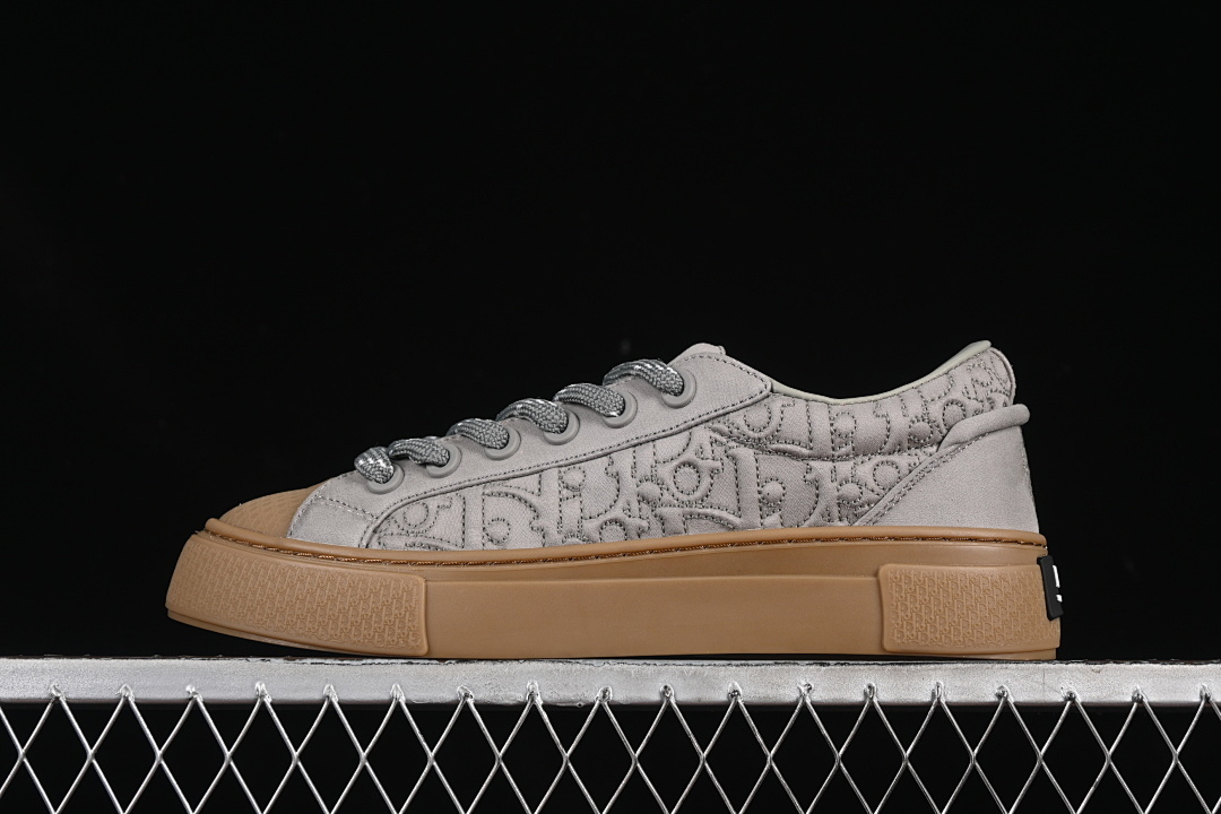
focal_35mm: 75
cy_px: 407
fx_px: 2544
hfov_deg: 27.0
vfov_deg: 18.2
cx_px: 610
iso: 160
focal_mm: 50
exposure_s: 1/80
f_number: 7.1
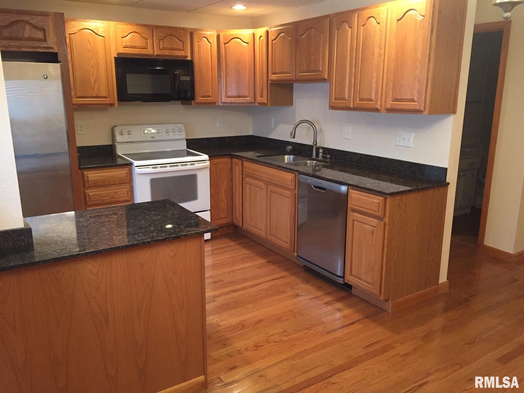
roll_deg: -1.0
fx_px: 439
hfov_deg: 61.7
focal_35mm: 29
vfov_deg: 48.2
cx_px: 262
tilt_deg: -15.0
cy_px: 196
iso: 200
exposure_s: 1/30
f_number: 2.2
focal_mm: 4.15
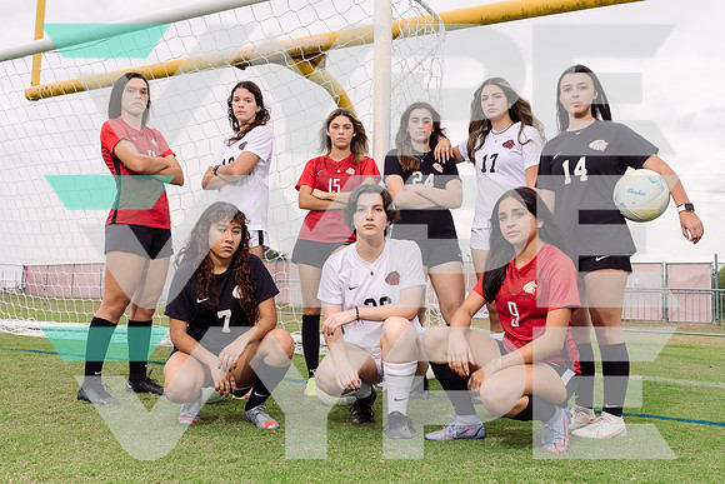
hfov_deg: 54.4
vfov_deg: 37.9
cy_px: 242
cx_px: 362
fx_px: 705
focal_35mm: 35
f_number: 7.1
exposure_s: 1/250
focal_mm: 35
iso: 160
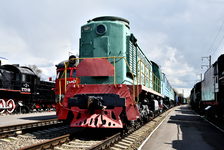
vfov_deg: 31.9
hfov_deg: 46.4
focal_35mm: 42
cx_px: 112
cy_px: 75
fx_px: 261
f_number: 7.1
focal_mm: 28
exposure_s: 1/800
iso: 200
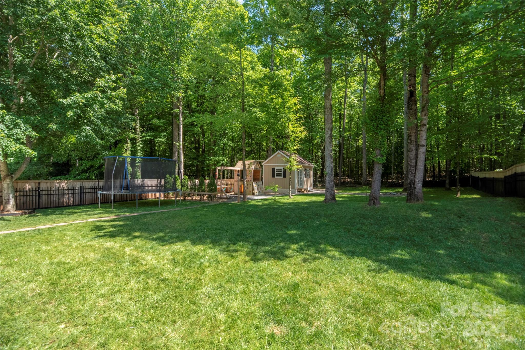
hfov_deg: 104.2
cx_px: 262
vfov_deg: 81.2
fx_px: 204
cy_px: 175
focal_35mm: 14
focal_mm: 14
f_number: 6.3
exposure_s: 1/4000
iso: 320
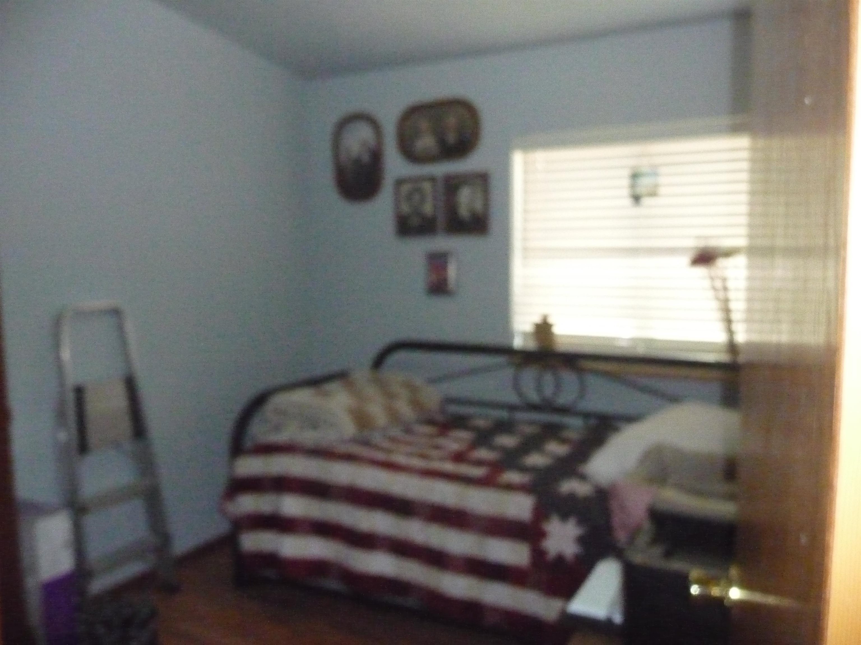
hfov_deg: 63.4
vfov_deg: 49.7
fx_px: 696
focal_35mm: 28
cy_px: 322
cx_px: 430
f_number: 3.3
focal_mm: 4.7
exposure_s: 1/400
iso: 1600
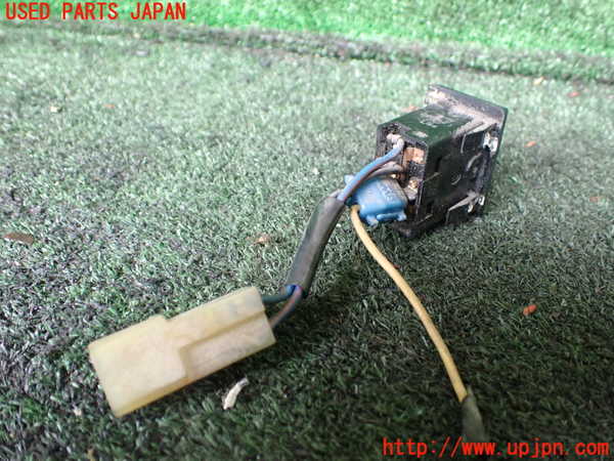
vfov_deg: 46.8
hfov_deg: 60.0
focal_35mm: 30
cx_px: 307
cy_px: 230
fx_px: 532
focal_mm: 5.4
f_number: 2.3
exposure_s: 1/125
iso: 800
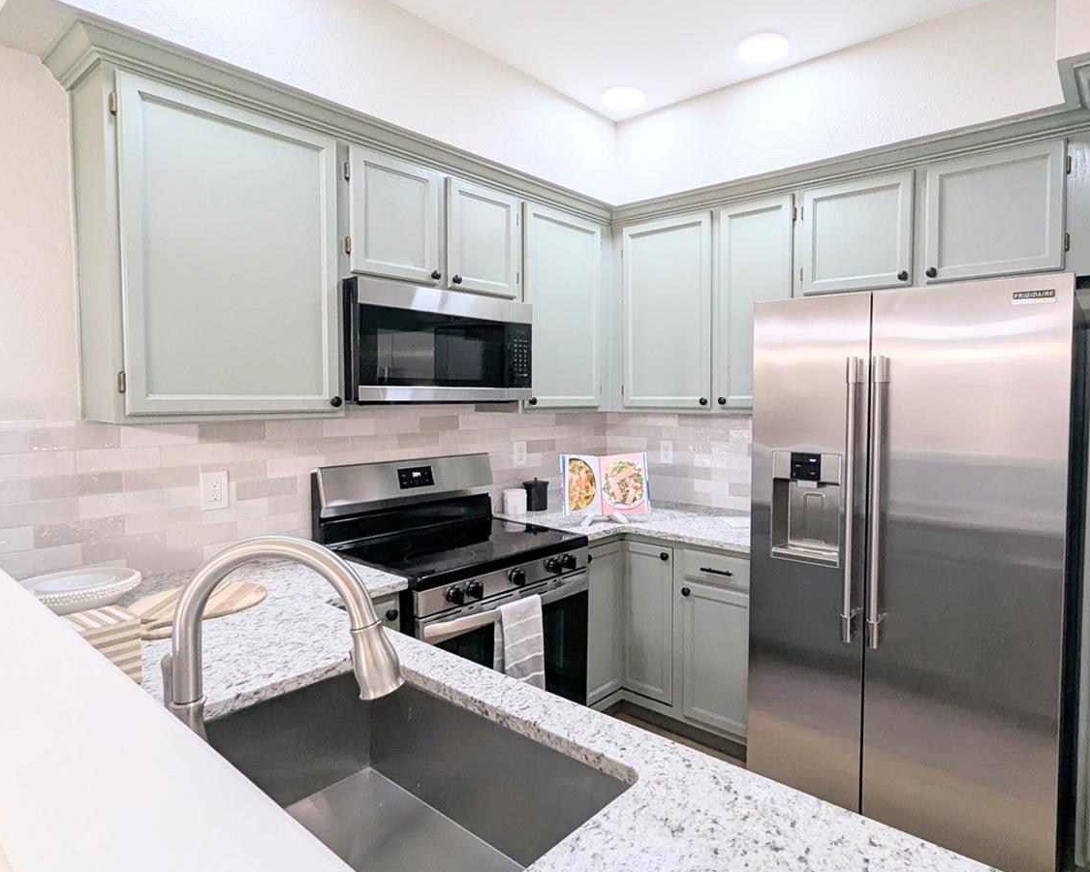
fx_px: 581
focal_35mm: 18
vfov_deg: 73.7
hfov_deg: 85.7
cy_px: 413
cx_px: 630
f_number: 2.2
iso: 53
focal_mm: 1.95
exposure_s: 1/60
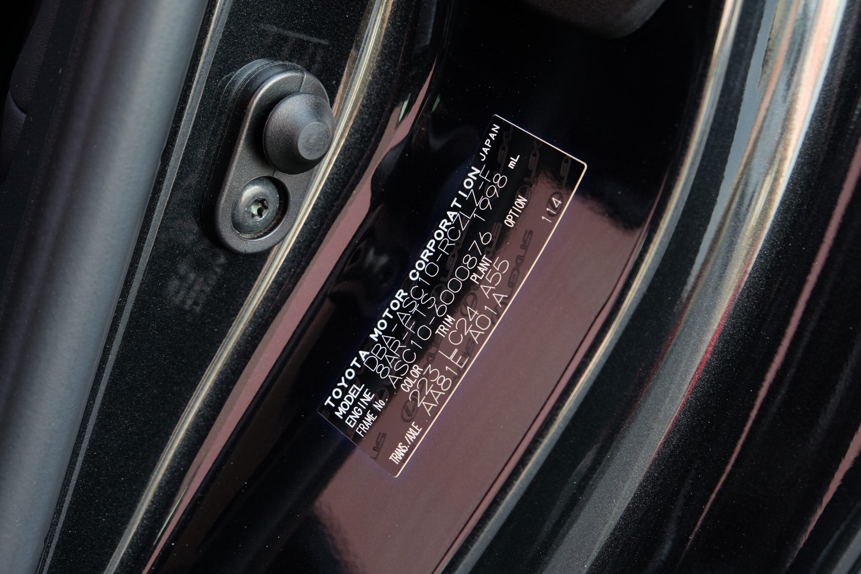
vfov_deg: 25.1
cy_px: 287
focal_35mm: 54
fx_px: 1291
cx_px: 430
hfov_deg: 36.9
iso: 400
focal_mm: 35.8
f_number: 4
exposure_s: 1/50
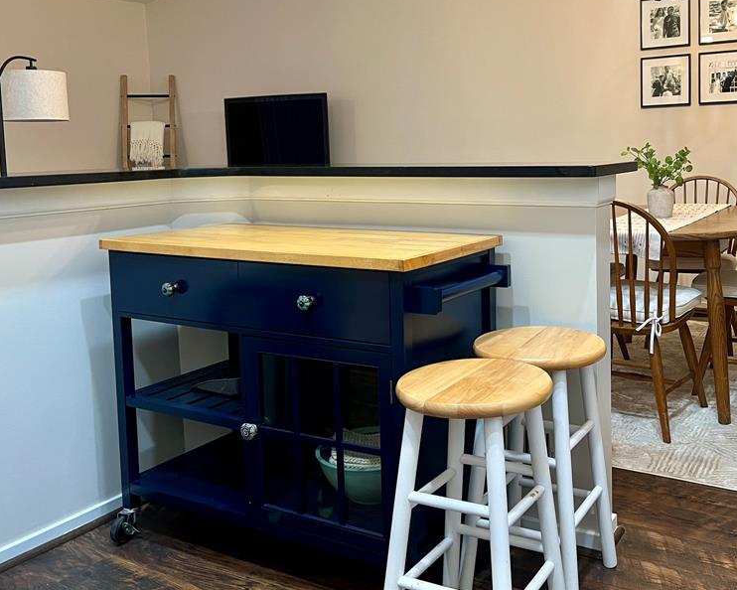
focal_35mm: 35
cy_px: 210
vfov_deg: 41.8
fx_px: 764
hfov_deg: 50.6
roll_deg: +1.7
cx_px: 492
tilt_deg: -5.6
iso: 160
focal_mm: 5.7
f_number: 1.5
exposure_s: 1/60
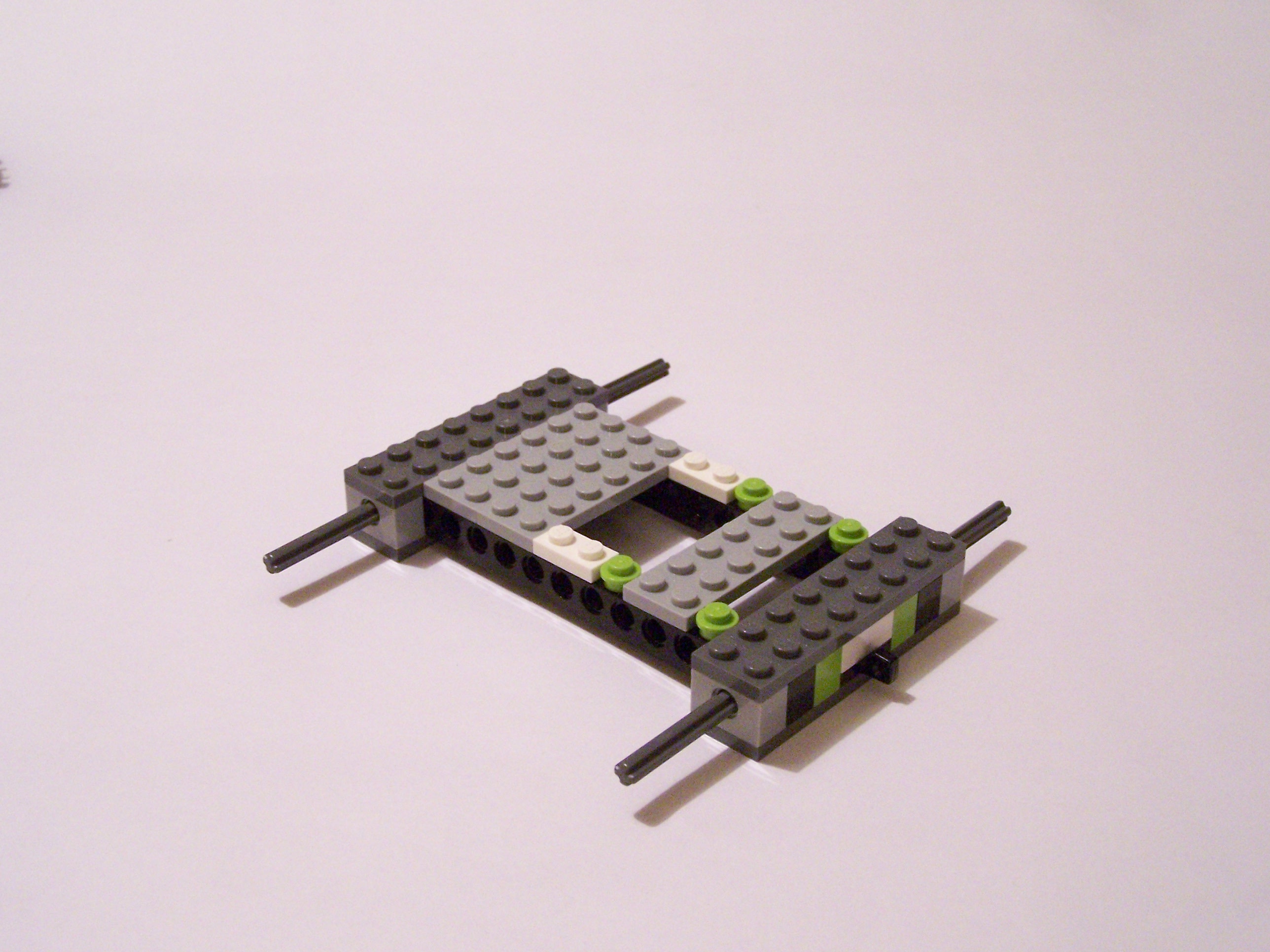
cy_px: 476
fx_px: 1871
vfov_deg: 28.6
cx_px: 635
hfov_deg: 37.5
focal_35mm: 51
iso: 400
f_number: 3
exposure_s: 1/20
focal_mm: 8.5
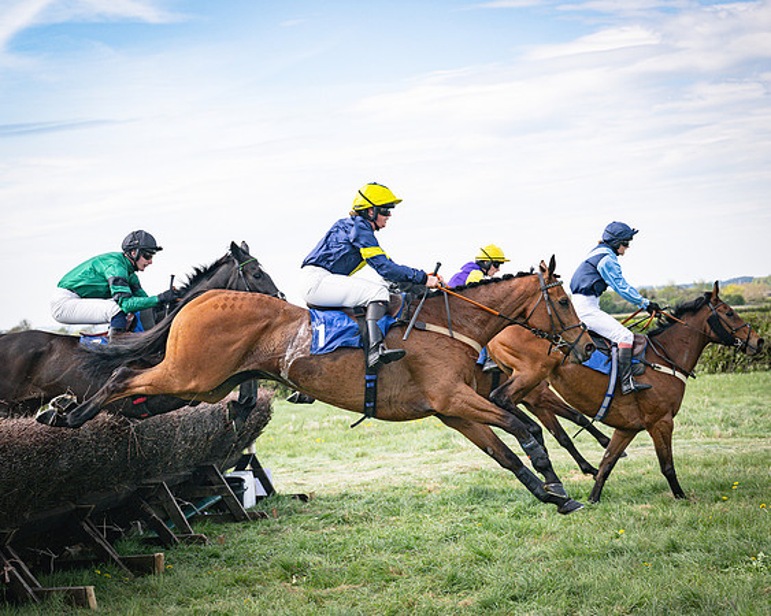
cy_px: 308
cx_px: 333
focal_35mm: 79
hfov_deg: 24.2
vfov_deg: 19.4
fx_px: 1798
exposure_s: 1/2500
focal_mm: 70
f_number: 5
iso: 400
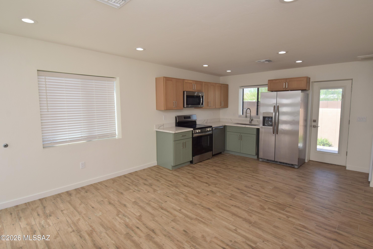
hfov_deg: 90.0
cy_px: 124
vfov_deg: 67.4
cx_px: 186
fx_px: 186
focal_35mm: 18
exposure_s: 1/200
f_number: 9
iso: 400
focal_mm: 12
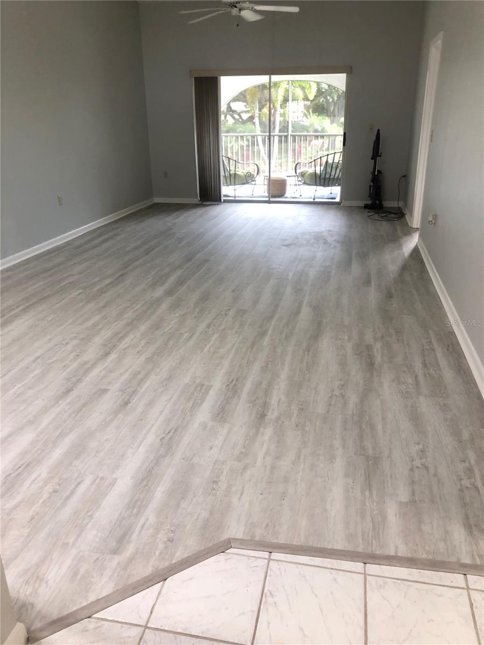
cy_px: 322
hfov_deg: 49.7
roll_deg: +0.5
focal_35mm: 28
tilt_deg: -21.3
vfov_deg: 63.4
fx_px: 522
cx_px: 242
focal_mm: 4
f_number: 1.8
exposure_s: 1/15
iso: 40
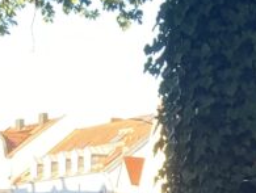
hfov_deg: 11.1
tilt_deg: -6.9
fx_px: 1274
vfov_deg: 8.1
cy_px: 448
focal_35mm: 172
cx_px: 347
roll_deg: -1.1
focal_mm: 3.99
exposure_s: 1/121
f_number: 1.8
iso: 40
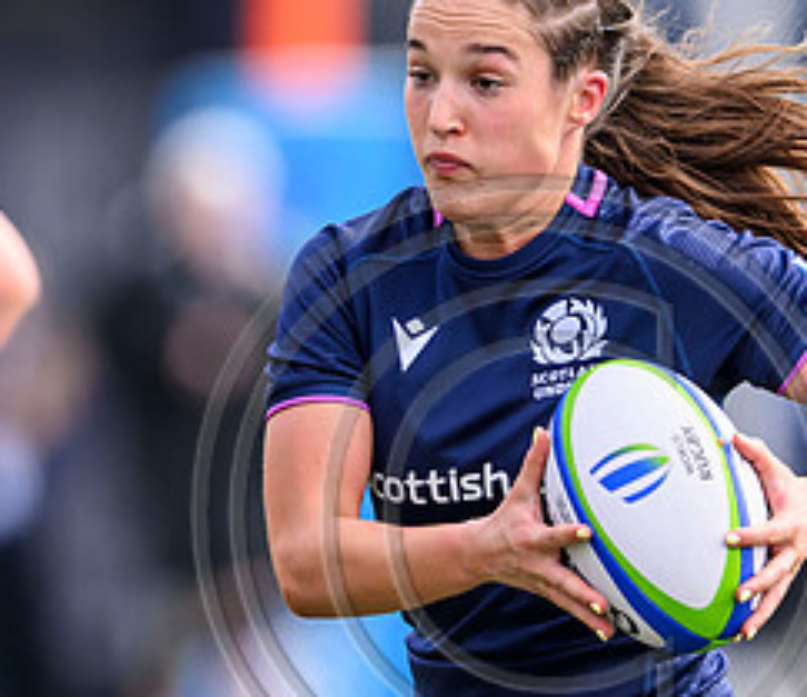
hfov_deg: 1.1
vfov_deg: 0.9
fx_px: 43322
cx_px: 869
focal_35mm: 1758
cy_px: 519
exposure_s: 1/2500
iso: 500
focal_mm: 400
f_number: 3.2
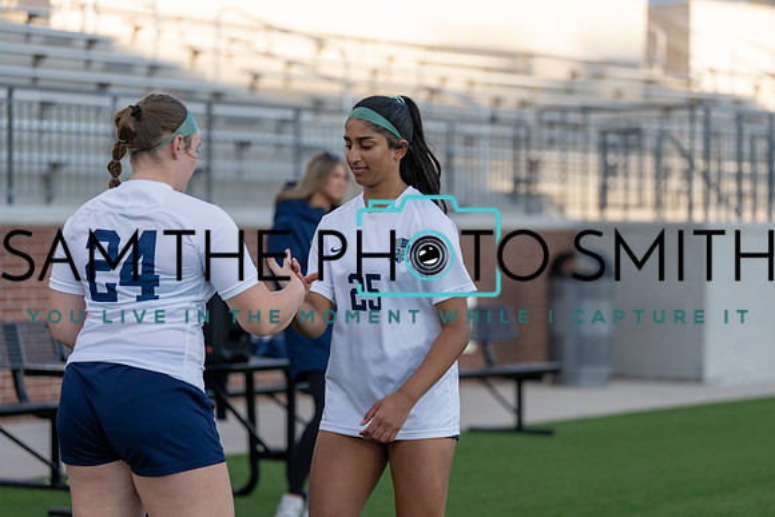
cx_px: 388
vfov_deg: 12.1
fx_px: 2433
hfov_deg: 18.1
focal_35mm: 113
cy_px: 258
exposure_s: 1/6400
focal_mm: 113
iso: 1000
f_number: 2.8
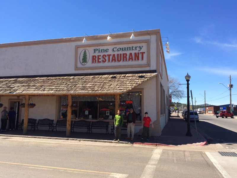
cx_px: 118
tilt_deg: +4.5
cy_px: 89
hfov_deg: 61.7
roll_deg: +0.3
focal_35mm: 29
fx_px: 199
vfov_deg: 48.2
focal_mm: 4.15
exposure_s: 1/1244
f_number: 2.2
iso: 32
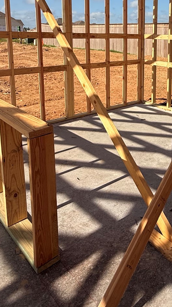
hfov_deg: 33.3
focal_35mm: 33
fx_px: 268
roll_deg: -2.2
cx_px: 161
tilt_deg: -8.5
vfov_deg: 56.5
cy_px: 76
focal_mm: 2.22
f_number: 2.2
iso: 50
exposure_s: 1/2717
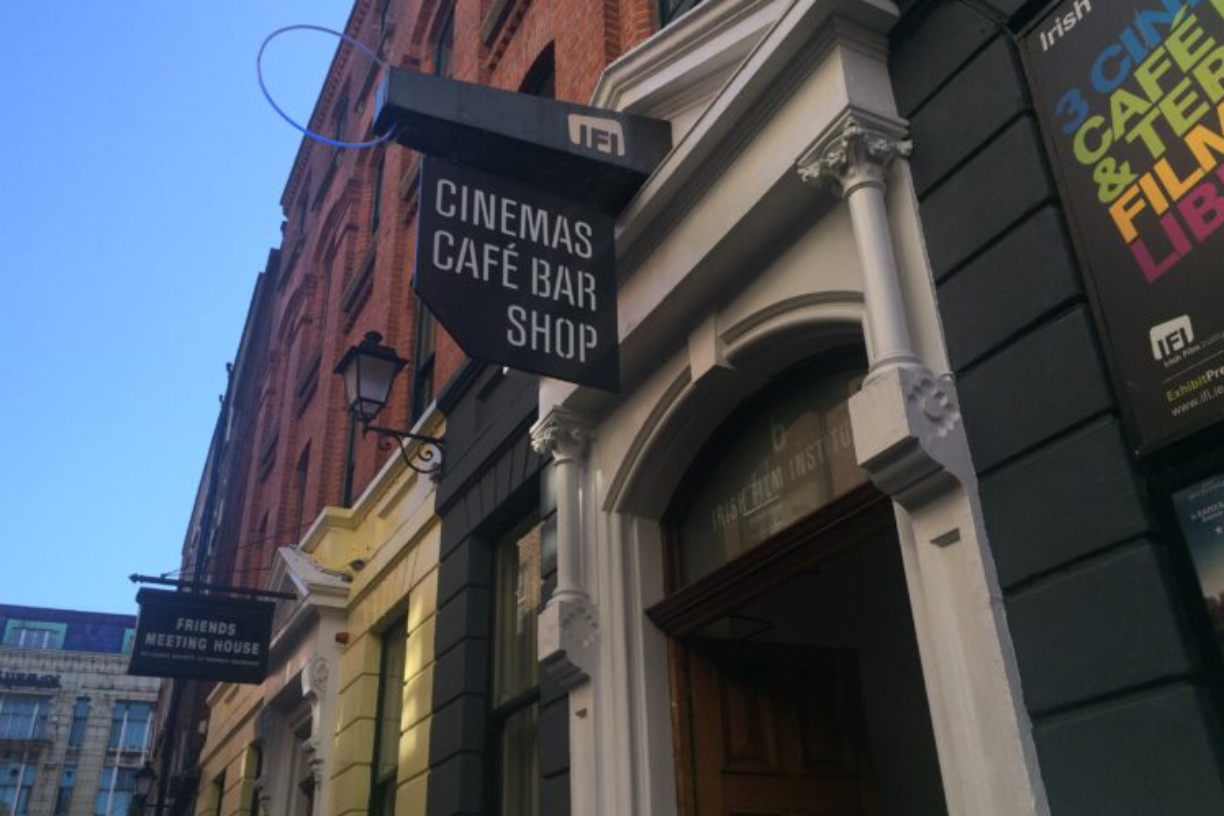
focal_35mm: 31
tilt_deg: +27.4
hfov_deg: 60.3
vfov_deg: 42.3
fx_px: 1054
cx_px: 606
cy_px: 393
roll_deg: +0.1
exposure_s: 1/760
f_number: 2.2
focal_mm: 4.15
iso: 32
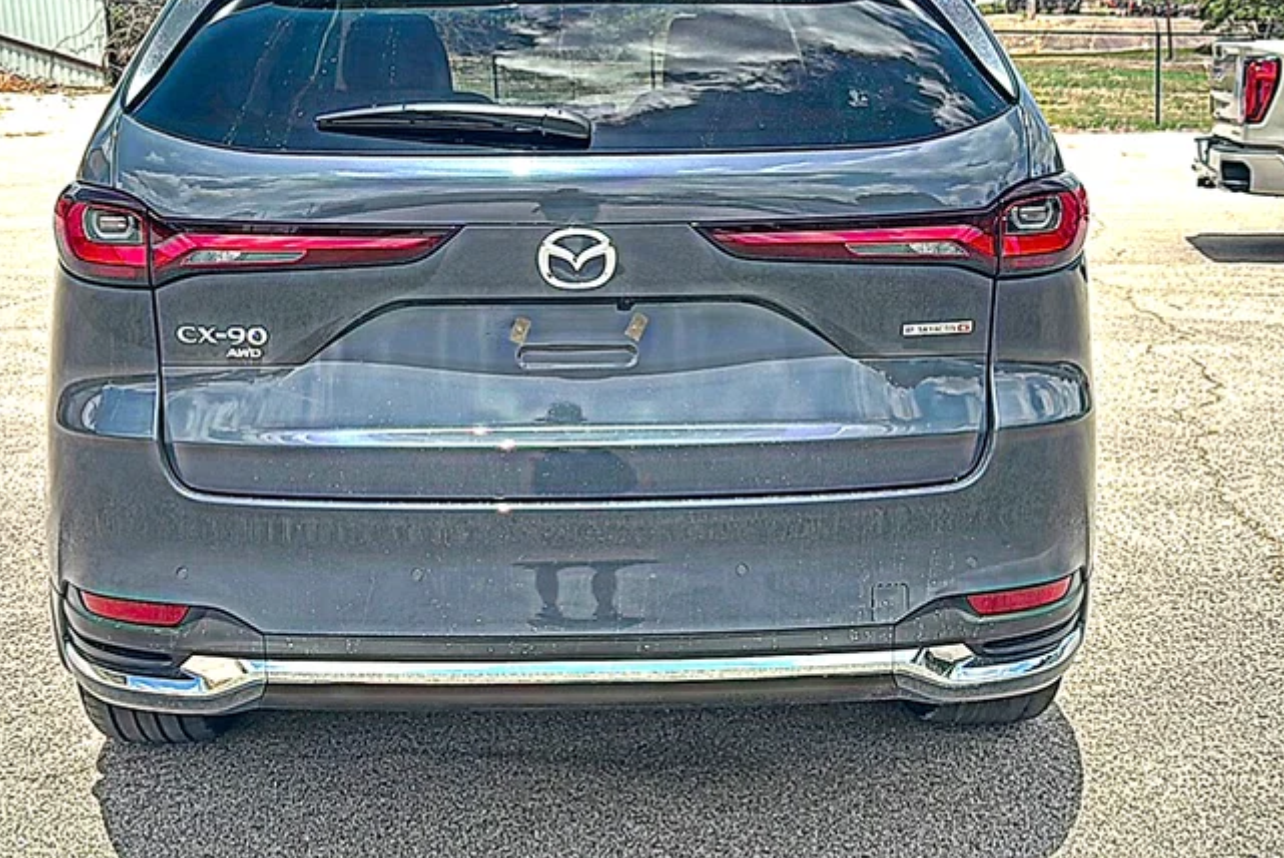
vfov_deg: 31.9
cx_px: 589
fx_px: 1499
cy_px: 354
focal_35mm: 42
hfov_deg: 46.3
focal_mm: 6.86
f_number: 1.78
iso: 80
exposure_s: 1/5051
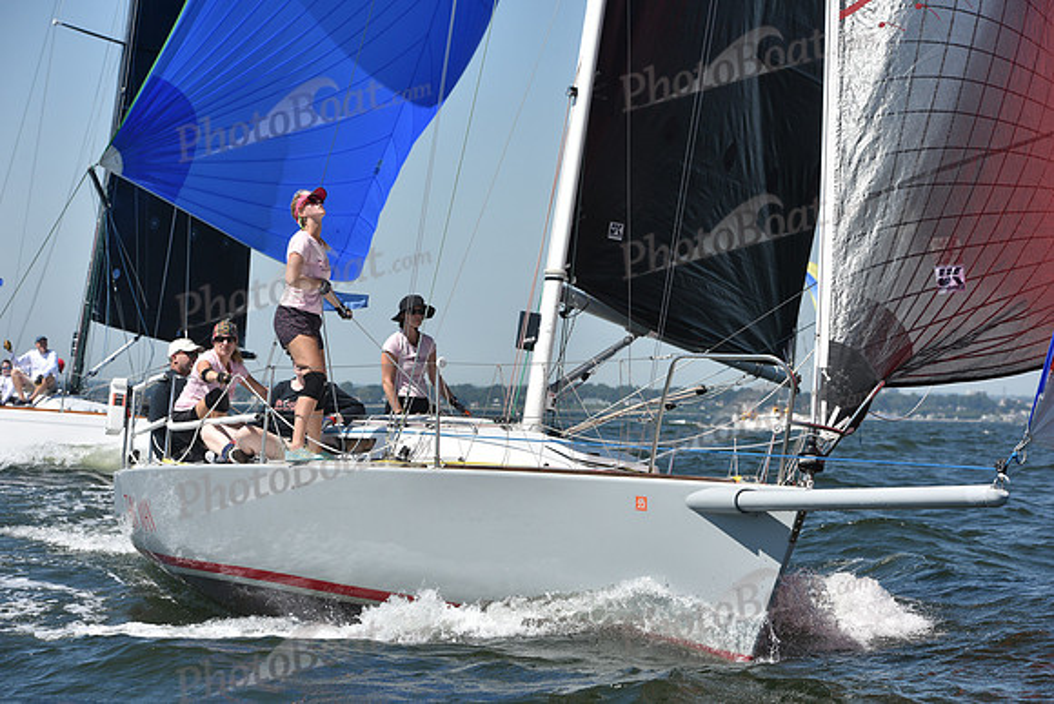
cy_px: 352
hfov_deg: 18.3
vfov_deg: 12.2
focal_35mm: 112
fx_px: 3280
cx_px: 527
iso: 250
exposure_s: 1/1250
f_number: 8
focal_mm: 112
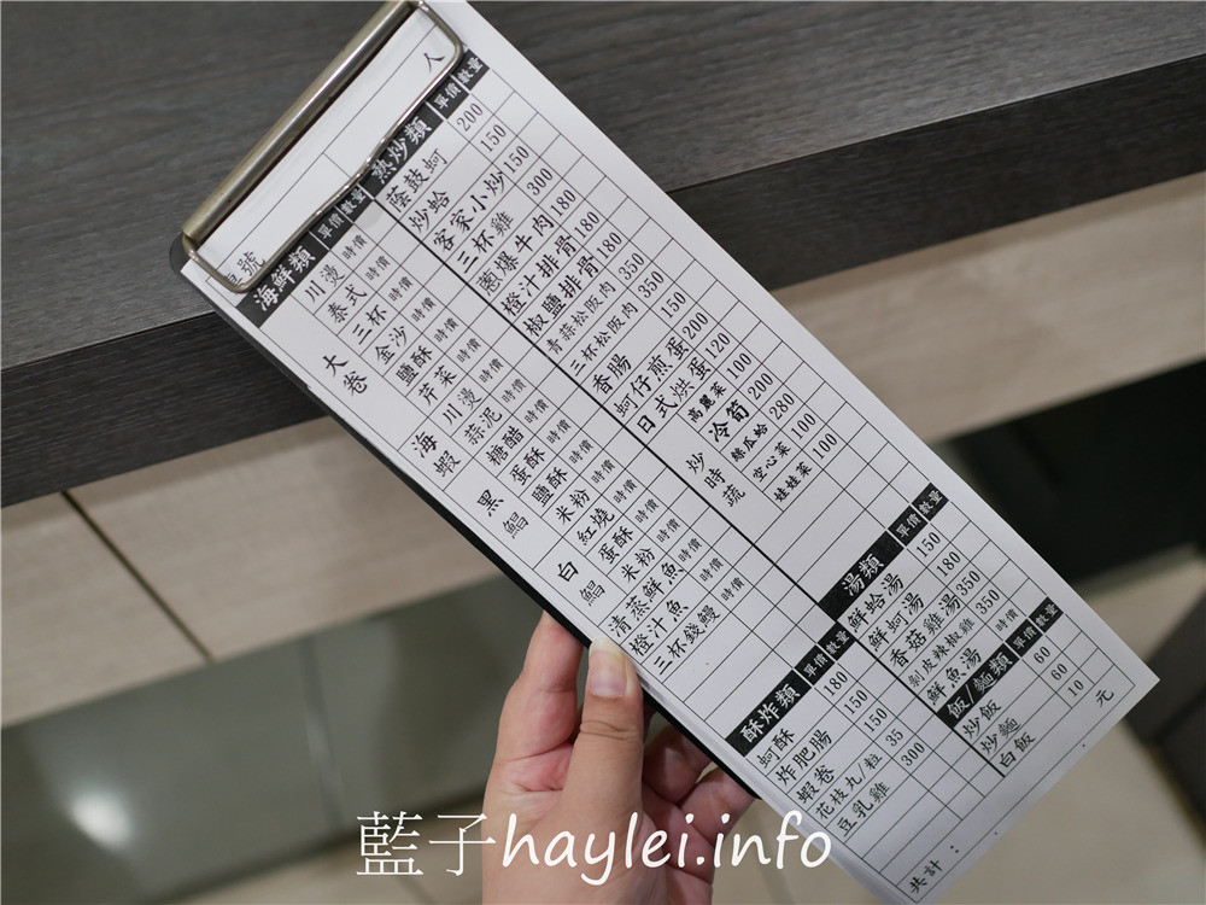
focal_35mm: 30
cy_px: 452
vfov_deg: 46.8
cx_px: 603
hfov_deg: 60.0
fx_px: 1045
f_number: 1.7
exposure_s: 1/60
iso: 400
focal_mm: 15
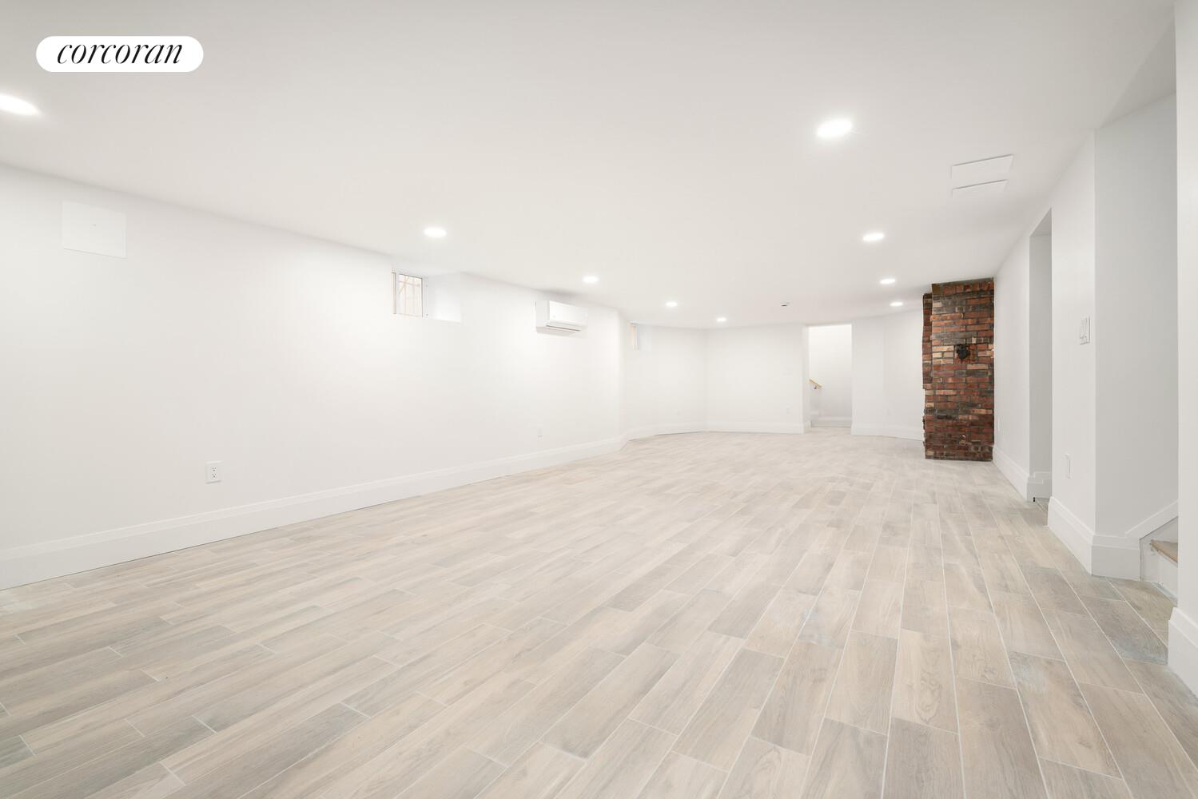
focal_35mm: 16
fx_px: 533
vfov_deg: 73.8
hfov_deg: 96.7
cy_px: 400
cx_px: 599
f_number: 4
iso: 640
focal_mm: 16
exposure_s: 1/8
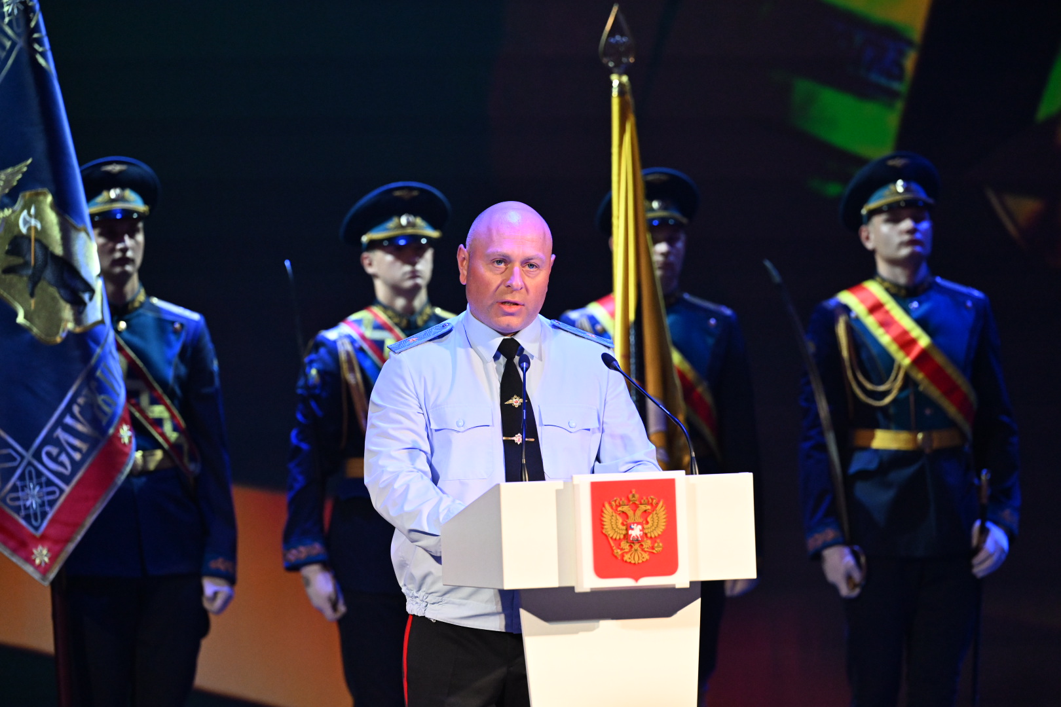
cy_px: 354
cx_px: 530
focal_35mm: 200
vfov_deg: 6.9
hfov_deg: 10.3
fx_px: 5894
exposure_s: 1/640
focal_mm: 200
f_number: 4
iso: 5000
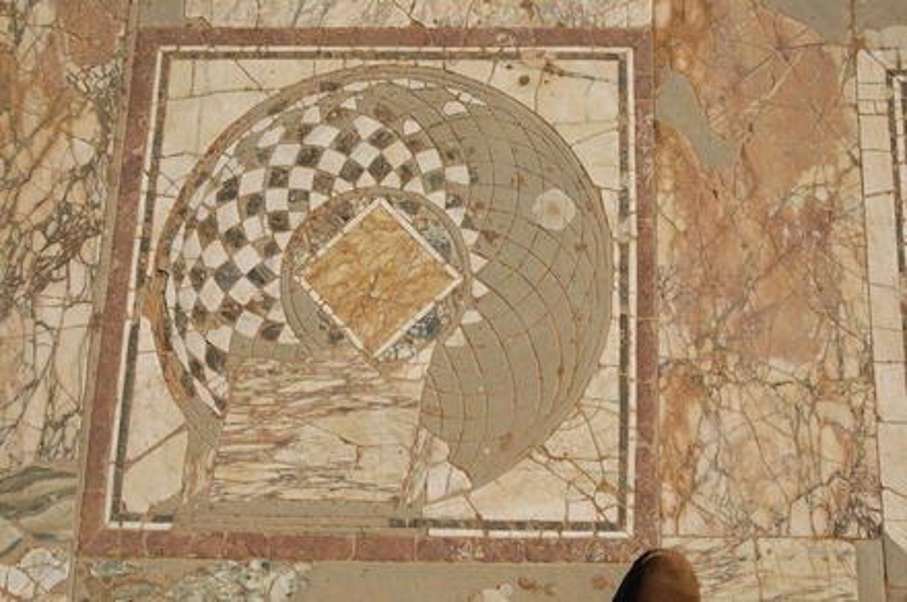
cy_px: 301
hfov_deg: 51.3
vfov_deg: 35.4
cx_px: 454
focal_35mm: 38
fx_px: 943
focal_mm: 25
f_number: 9
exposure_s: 1/1000
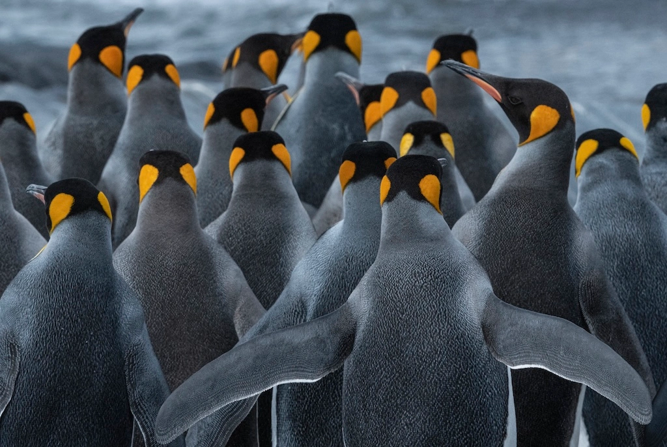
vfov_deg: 2.1
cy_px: 201
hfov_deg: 3.1
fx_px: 12346
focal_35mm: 665
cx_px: 309
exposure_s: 1/1600
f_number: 20
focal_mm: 588
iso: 5000
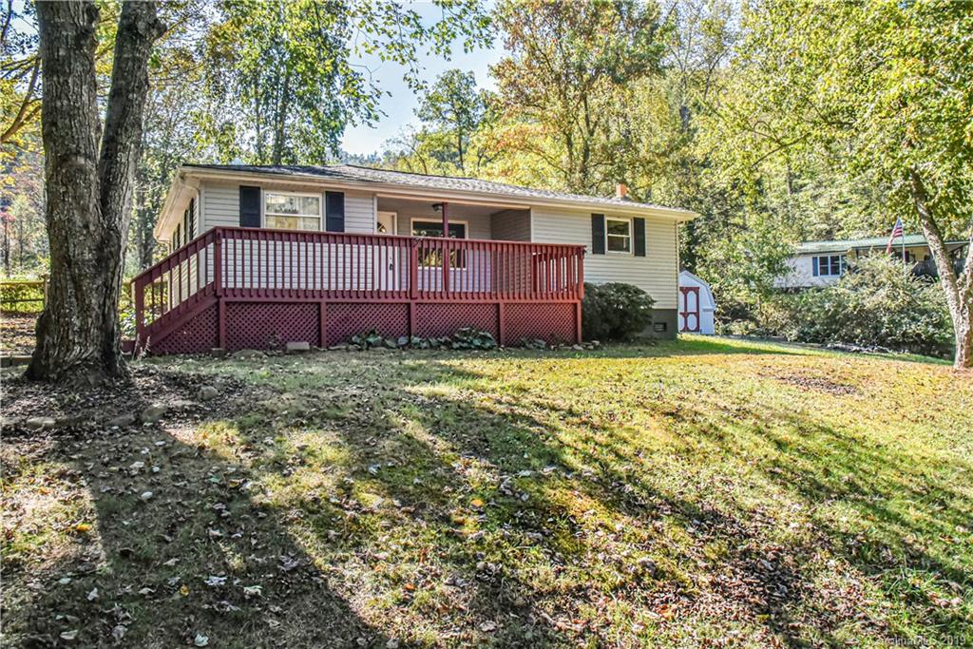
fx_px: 649
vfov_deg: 53.1
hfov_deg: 73.7
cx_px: 486
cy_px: 324
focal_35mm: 24
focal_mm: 24
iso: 4000
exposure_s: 1/250
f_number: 16
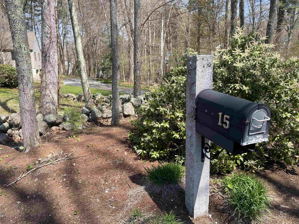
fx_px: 225
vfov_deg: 53.1
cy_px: 112
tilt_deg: -11.3
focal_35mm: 26
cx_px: 150
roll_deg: +1.5
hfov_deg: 67.3
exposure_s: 1/1159
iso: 32
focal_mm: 4.2
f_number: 1.6
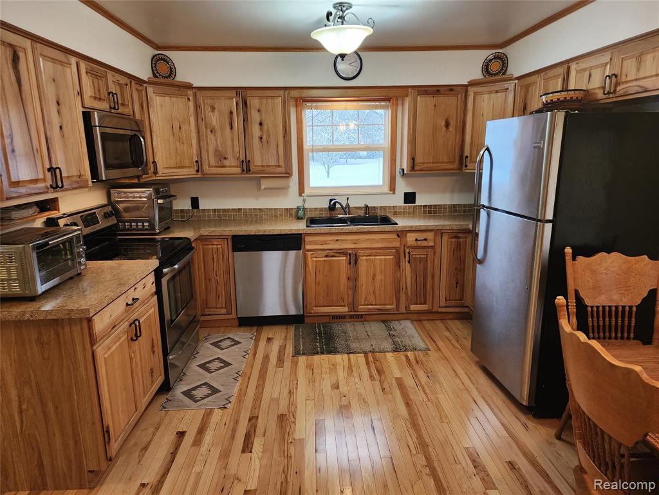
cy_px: 248
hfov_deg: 73.9
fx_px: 438
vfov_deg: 58.9
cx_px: 330
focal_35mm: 23
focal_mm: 6.4
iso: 500
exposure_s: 1/120
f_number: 1.8
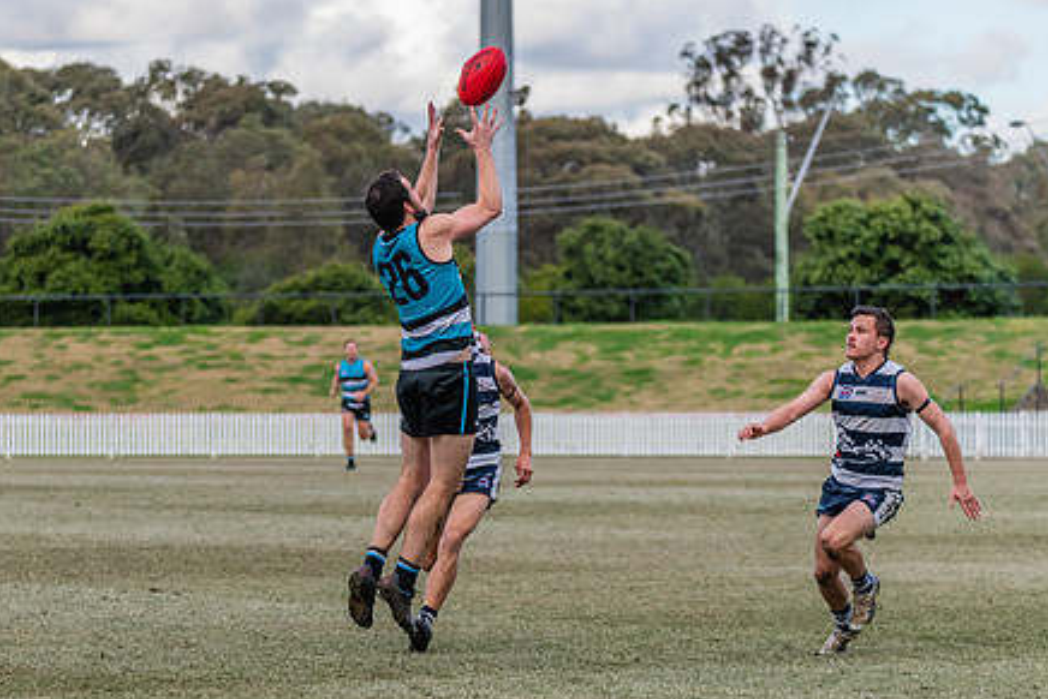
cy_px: 383
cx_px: 385
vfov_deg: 6.8
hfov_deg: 10.2
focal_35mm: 202
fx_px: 5882
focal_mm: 150
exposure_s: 1/2000
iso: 900
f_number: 5
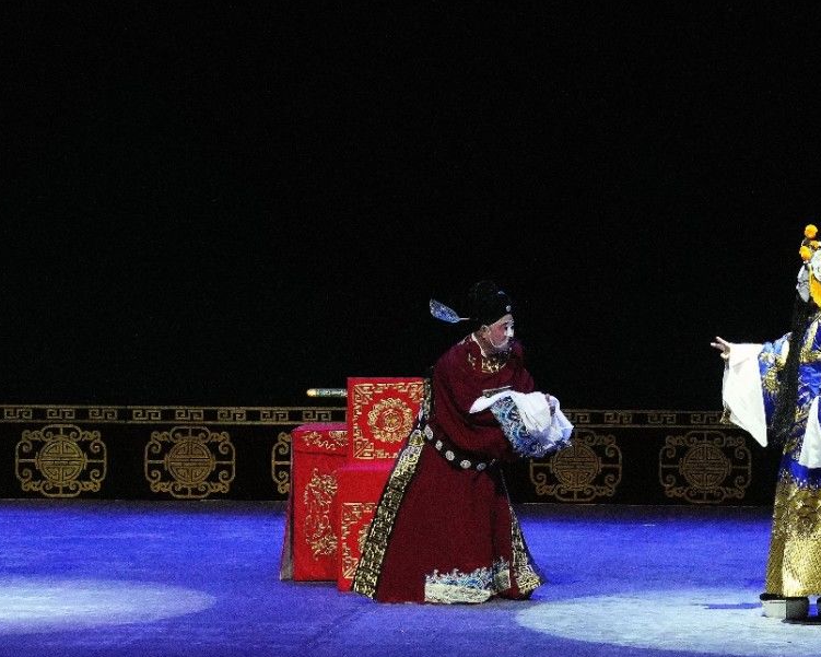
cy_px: 268
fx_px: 3572
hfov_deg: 13.1
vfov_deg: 10.5
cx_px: 373
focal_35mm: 147
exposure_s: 1/500
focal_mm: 84
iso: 12800
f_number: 5
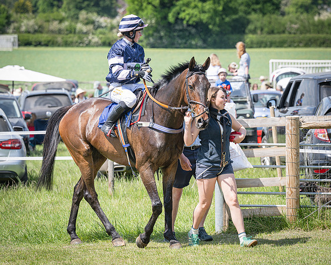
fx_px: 2248
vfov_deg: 6.7
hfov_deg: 8.4
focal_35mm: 230
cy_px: 121
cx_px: 136
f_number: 5.6
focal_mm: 170
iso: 200
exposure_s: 1/640
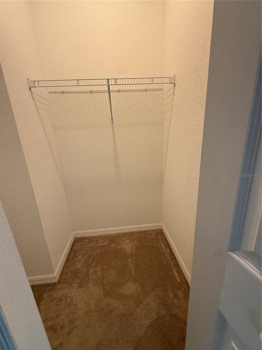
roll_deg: +2.7
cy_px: 175
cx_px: 131
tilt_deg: -15.1
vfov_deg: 102.1
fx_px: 141
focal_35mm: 14
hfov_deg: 85.7
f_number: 2.2
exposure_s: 1/120
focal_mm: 2.22
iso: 250
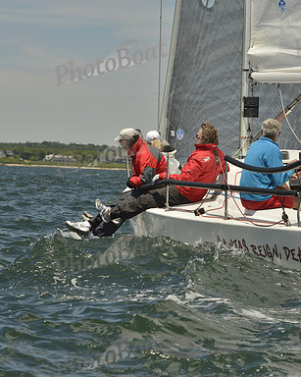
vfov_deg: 11.4
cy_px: 188
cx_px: 244
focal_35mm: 170
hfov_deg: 9.1
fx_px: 1894
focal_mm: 120
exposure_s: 1/1600
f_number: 10
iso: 280
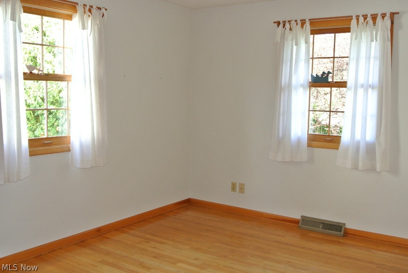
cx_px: 204
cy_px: 136
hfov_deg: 51.8
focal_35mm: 37
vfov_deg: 36.0
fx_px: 420
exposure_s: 1/60
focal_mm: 14
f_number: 4
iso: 450
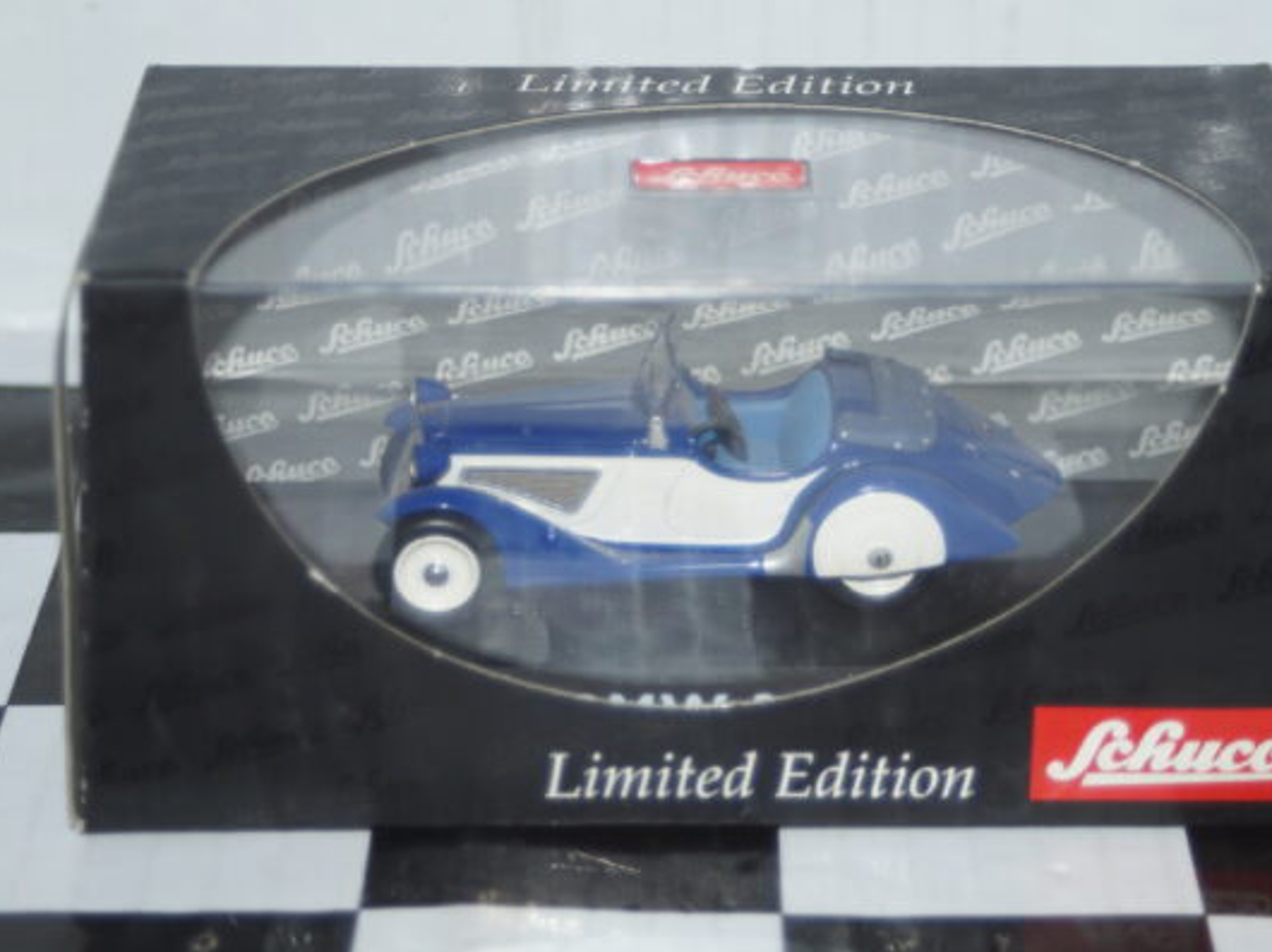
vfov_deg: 15.1
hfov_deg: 20.0
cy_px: 477
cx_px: 708
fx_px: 3599
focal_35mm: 98
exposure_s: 1/60
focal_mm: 60
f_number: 5.6
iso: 250
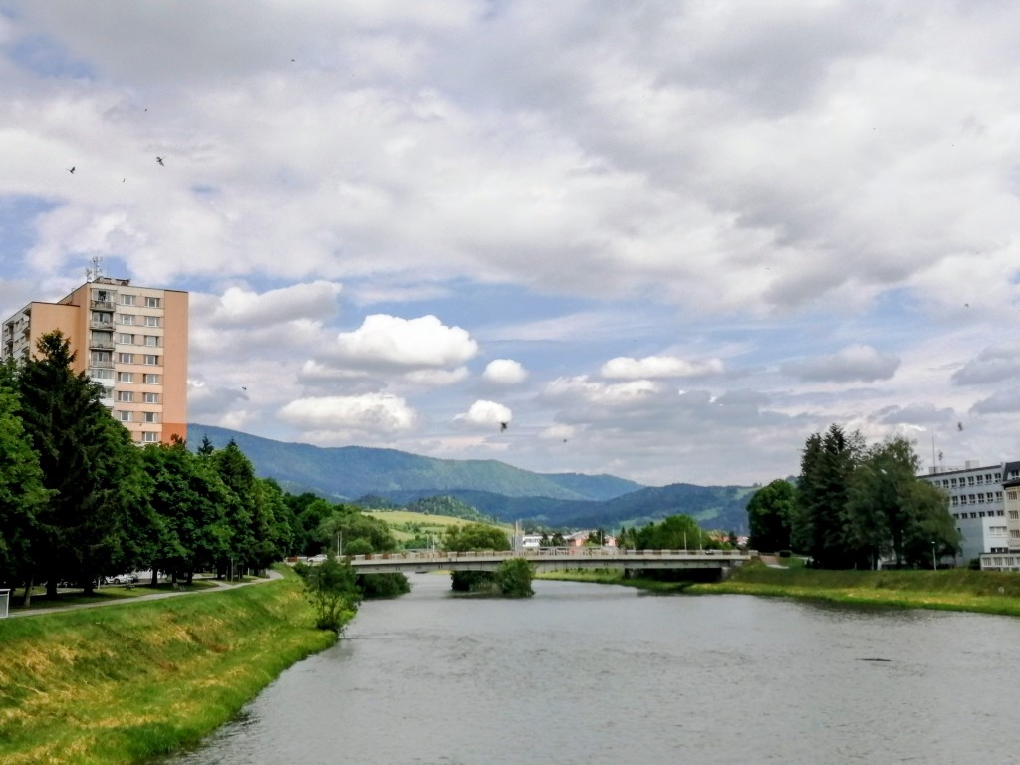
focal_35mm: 42
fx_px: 1238
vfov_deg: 34.3
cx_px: 510
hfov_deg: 44.8
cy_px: 382
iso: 50
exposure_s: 1/2591
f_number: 1.8
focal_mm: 3.62
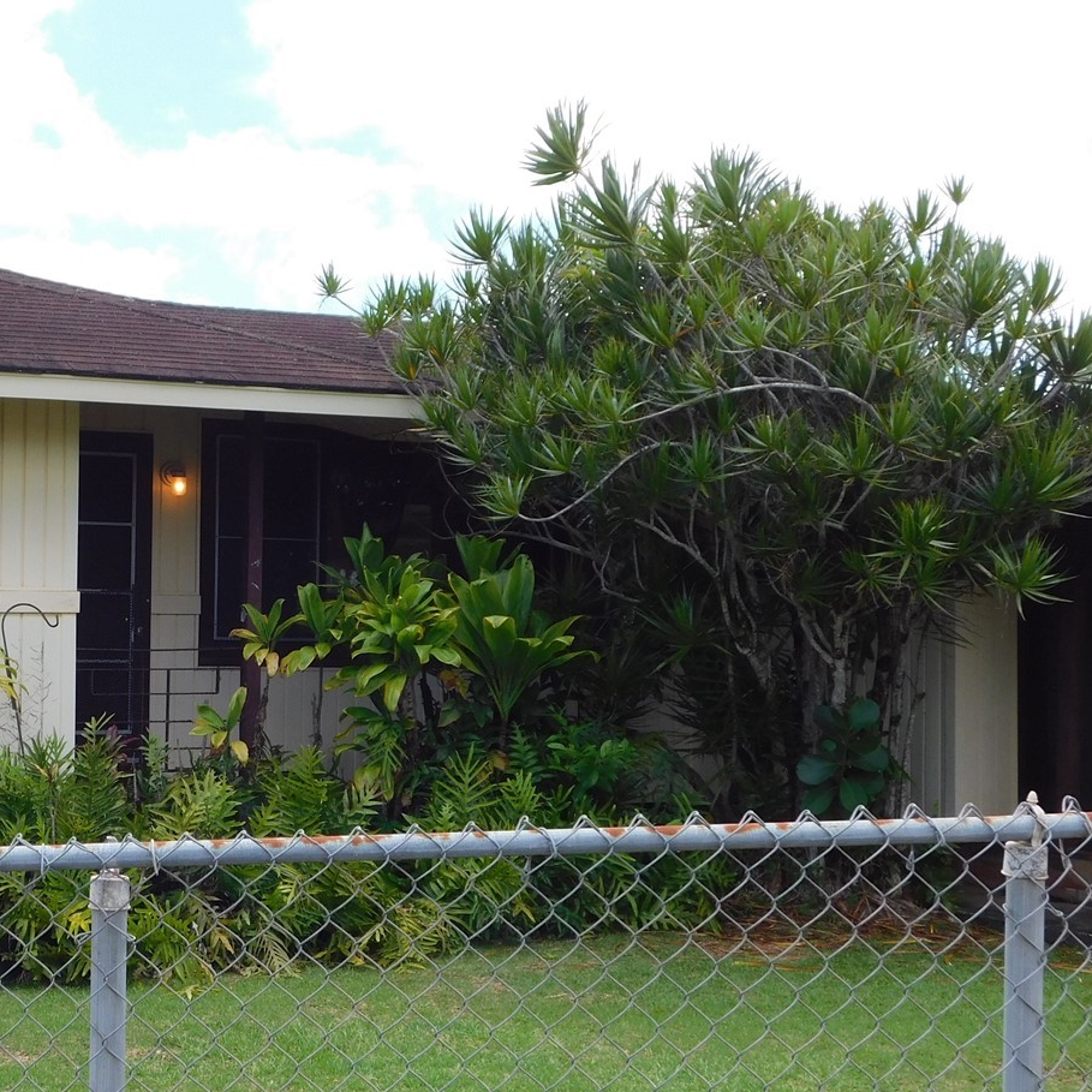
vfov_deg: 30.6
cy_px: 561
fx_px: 1999
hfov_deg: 29.5
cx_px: 138
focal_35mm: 56
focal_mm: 6.3
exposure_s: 1/500
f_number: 3.5
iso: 125
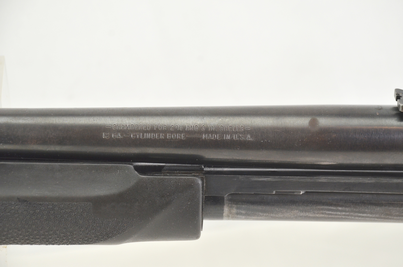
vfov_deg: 10.7
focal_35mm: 128
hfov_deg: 16.1
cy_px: 134
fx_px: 1424
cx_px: 202
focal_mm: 85
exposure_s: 1/200
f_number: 5.6
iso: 800
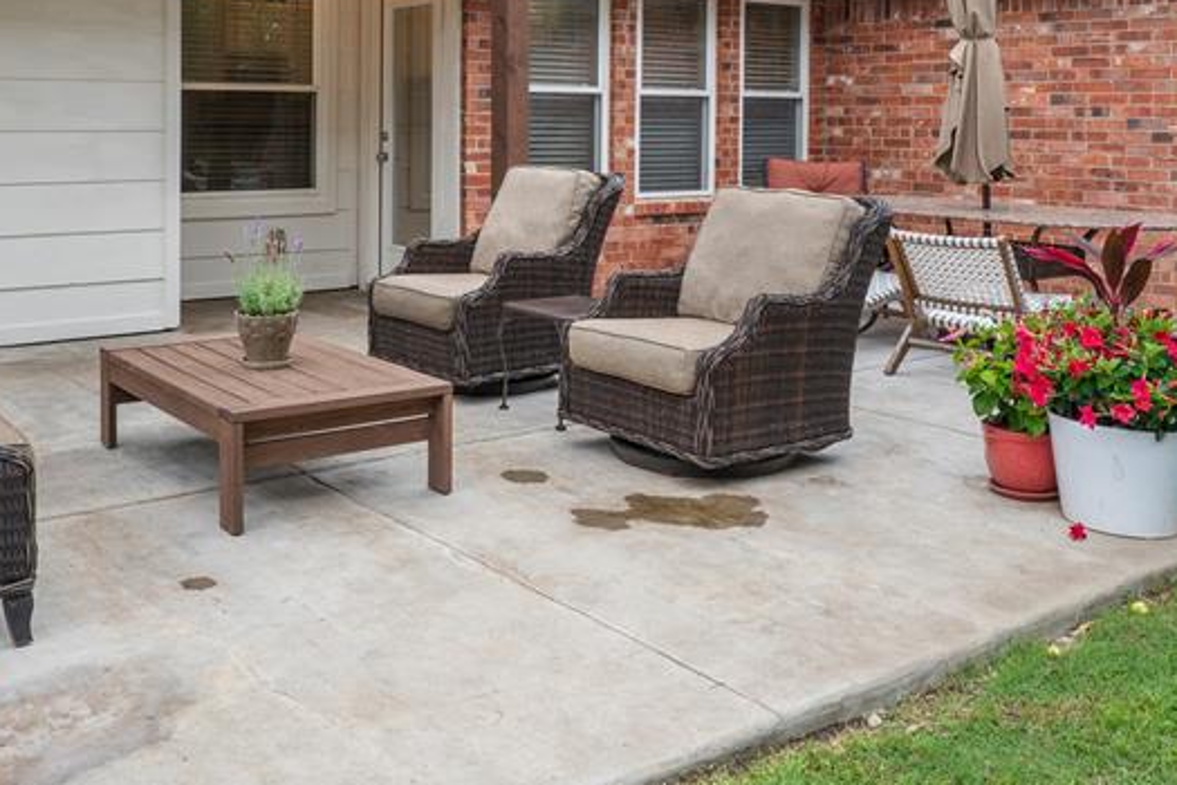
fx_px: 1275
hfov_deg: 49.3
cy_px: 130
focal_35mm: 39
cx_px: 482
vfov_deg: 33.0
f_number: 10
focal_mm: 20
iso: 400
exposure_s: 1/8
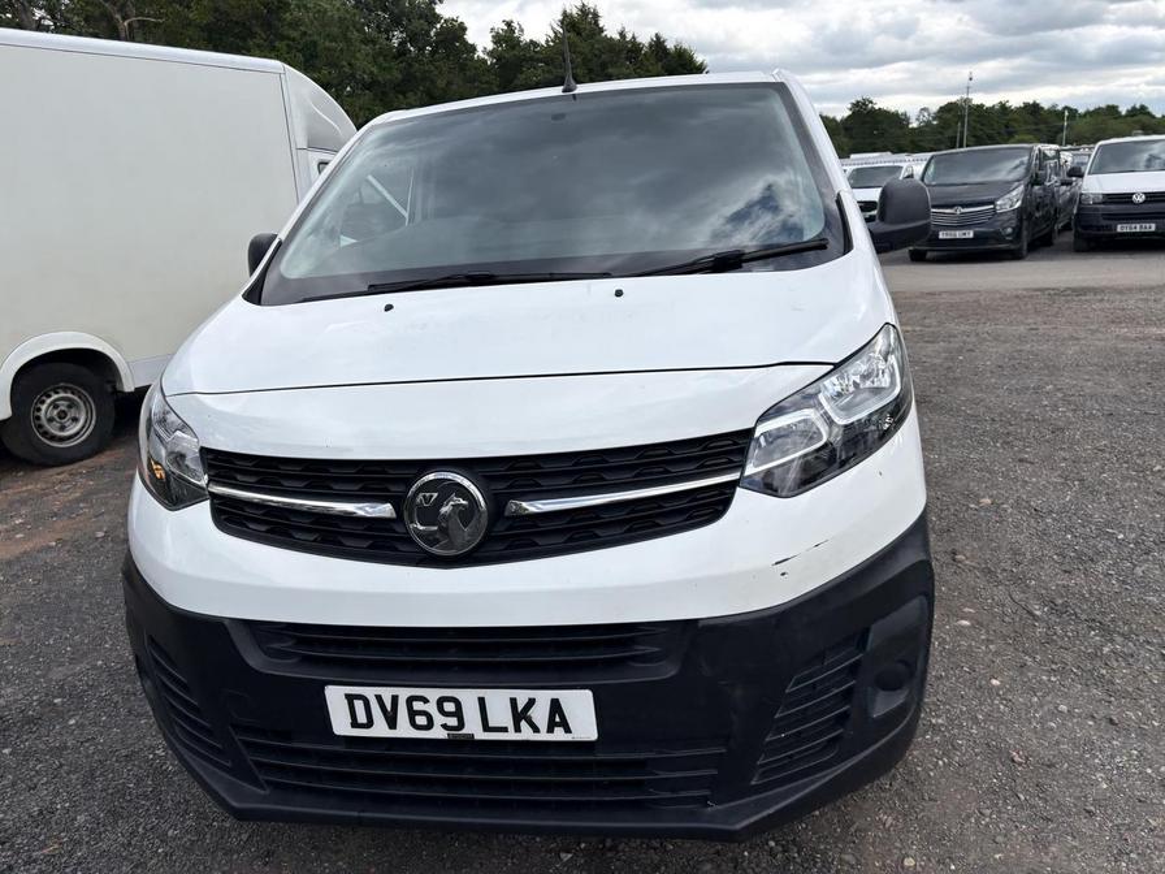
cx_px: 582
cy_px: 437
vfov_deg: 53.1
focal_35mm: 26
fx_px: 875
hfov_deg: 67.3
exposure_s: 1/2141
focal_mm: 5.96
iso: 50
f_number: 1.6
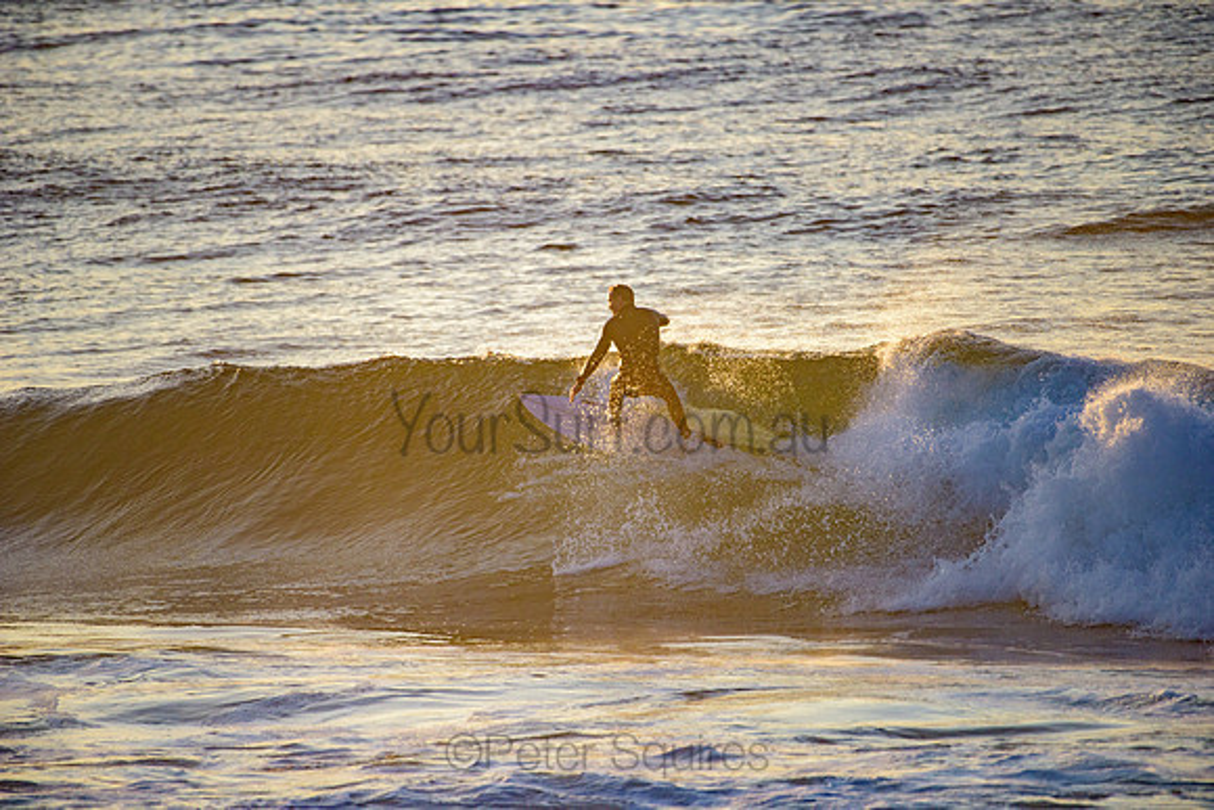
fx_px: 16864
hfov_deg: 4.1
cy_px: 405
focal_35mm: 500
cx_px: 607
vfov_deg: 2.8
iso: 500
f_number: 5.6
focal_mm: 500
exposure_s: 1/2000
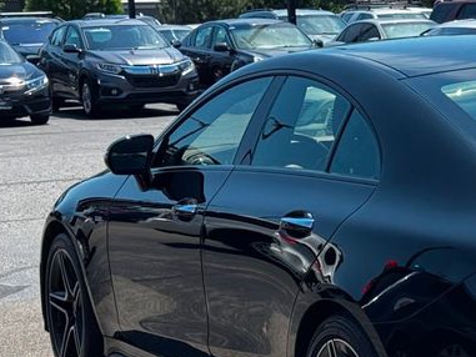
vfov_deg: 11.5
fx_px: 1774
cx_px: 591
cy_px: 253
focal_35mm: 129
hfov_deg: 14.7
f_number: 1.78
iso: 64
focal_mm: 6.76
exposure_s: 1/1984
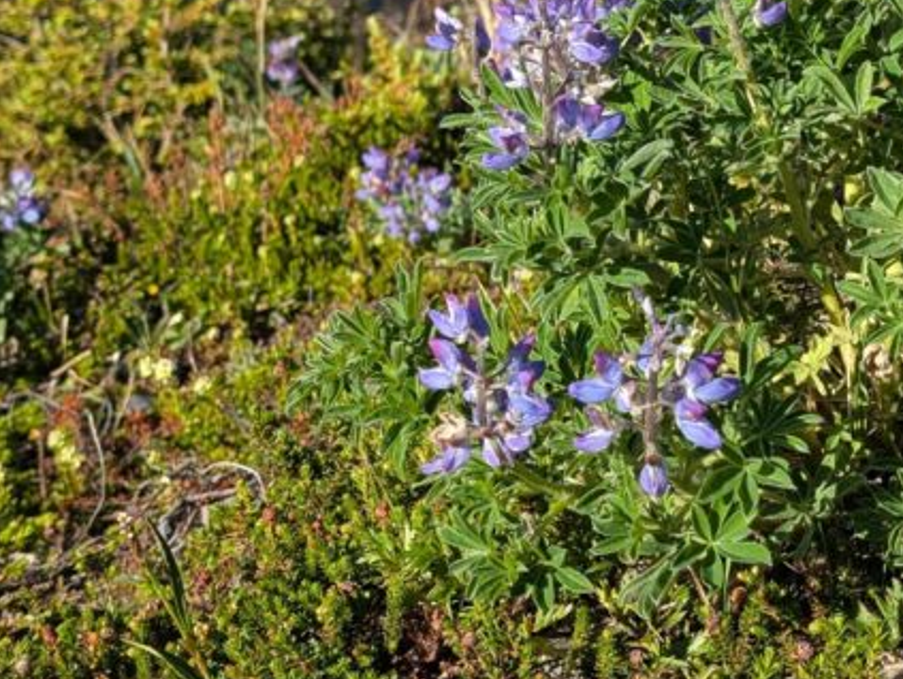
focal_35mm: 89
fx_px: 2324
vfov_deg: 16.4
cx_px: 747
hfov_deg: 21.7
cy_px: 73
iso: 20
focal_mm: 6.9
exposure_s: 1/658
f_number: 1.68
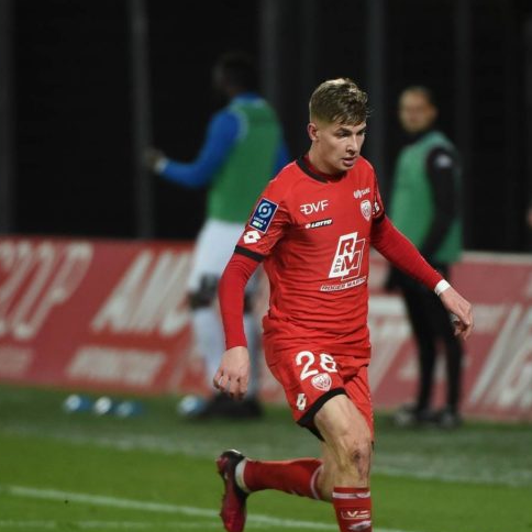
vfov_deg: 2.4
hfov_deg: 2.4
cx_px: 353
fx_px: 12502
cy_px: 285
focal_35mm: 719
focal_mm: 400
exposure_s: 1/800
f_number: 4
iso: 3200
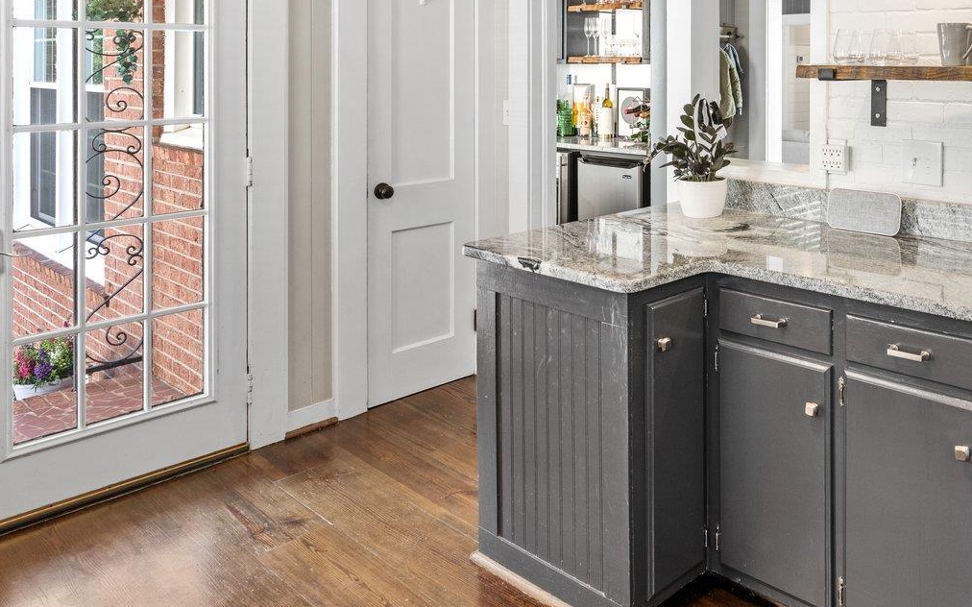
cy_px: 78
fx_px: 874
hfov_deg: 55.5
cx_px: 724
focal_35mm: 33
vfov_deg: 36.3
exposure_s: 1/3
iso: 250
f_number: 8
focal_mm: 16
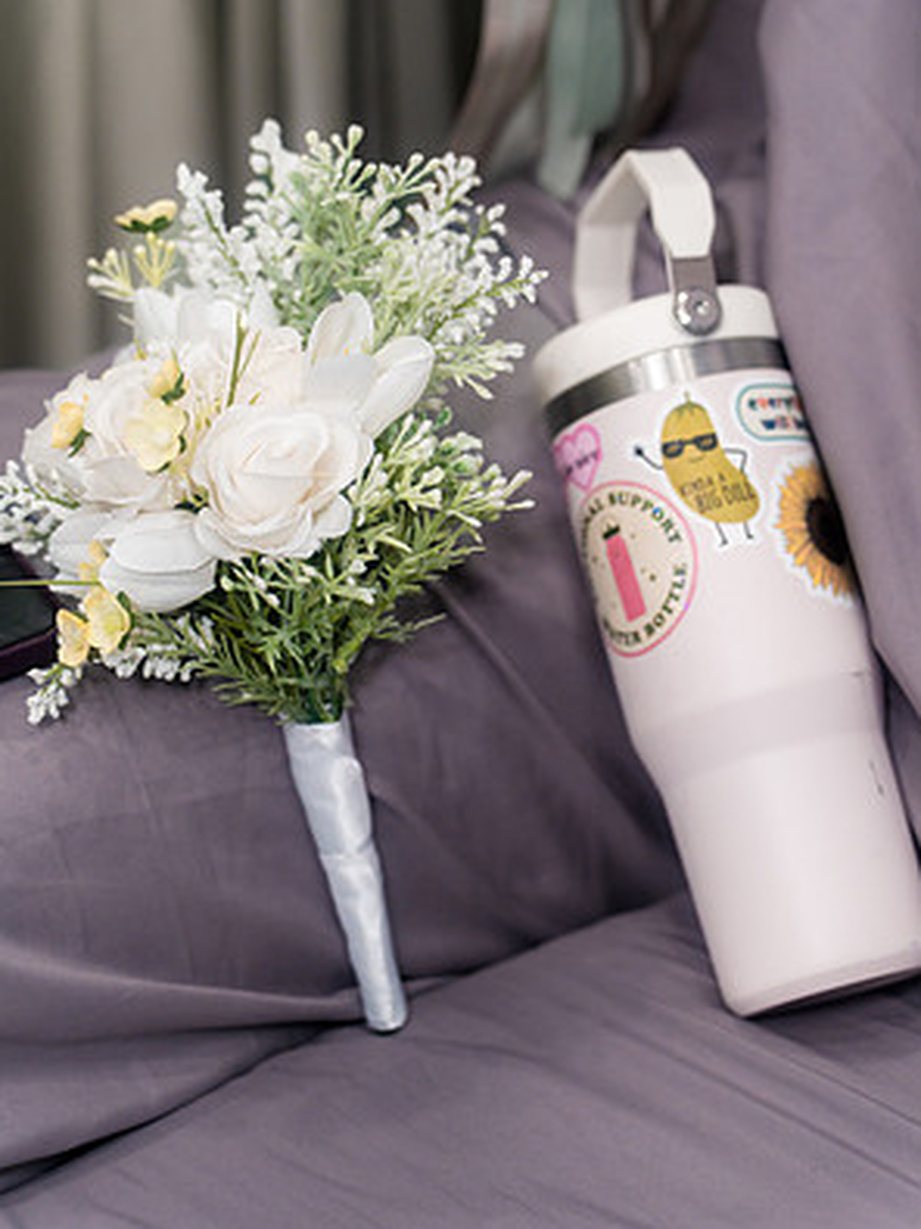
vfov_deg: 21.3
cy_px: 538
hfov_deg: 16.1
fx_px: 3265
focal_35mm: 92
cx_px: 460
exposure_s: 1/250
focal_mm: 84
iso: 1600
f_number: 3.2
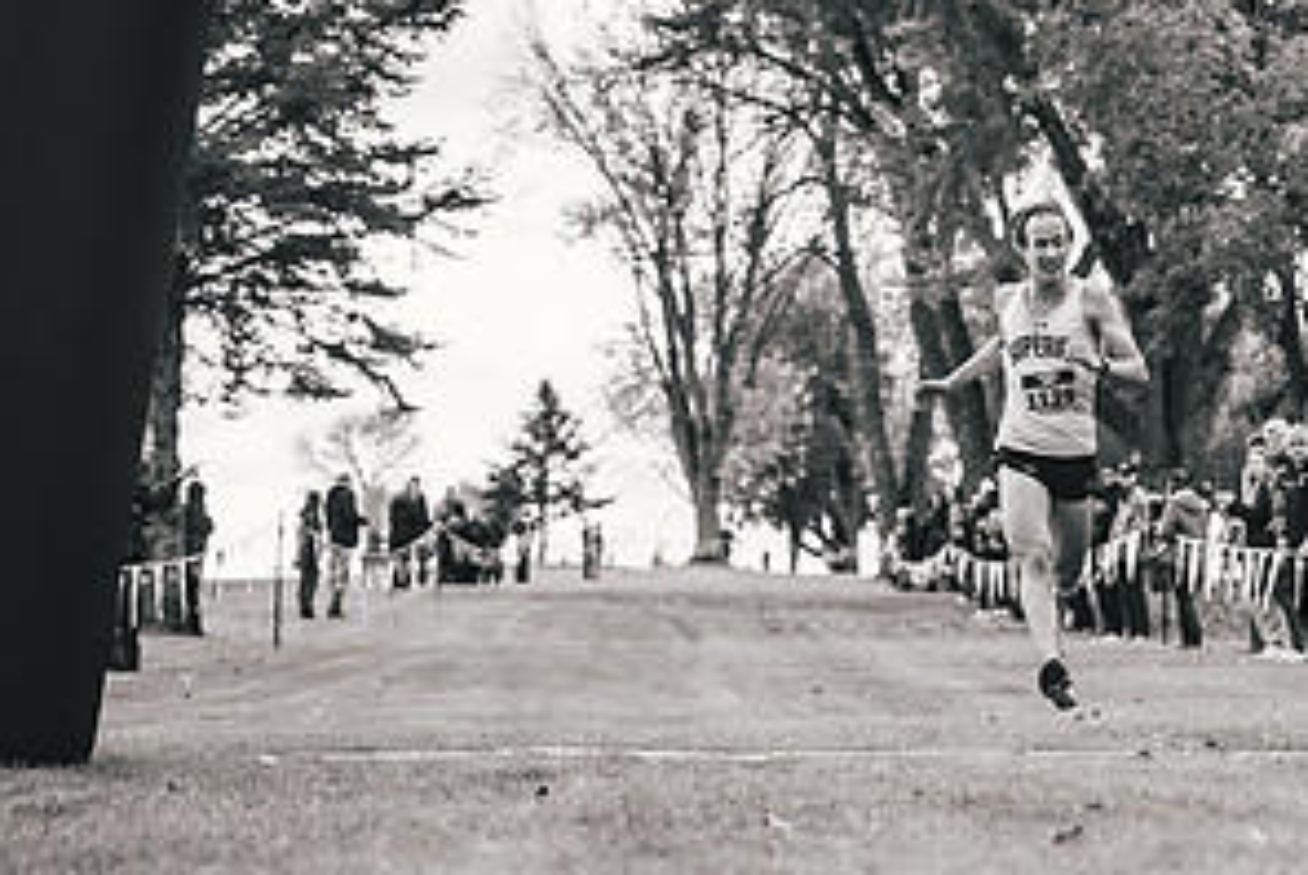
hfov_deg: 19.8
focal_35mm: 102
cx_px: 1056
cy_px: 387
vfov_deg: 13.4
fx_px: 3710
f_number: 2
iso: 200
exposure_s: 1/3200
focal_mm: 52
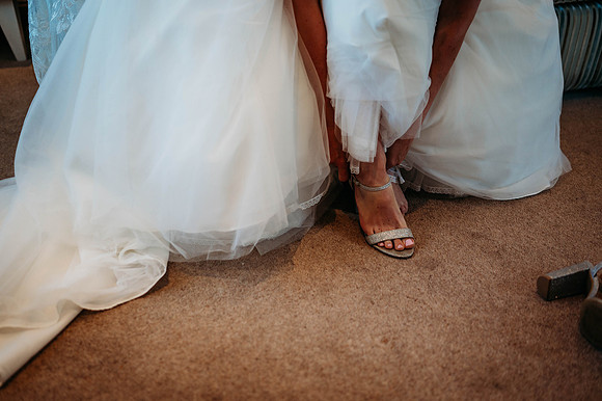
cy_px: 200
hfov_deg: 54.5
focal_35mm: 35
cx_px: 301
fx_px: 585
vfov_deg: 37.8
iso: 400
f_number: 1.8
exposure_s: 1/400
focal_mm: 35
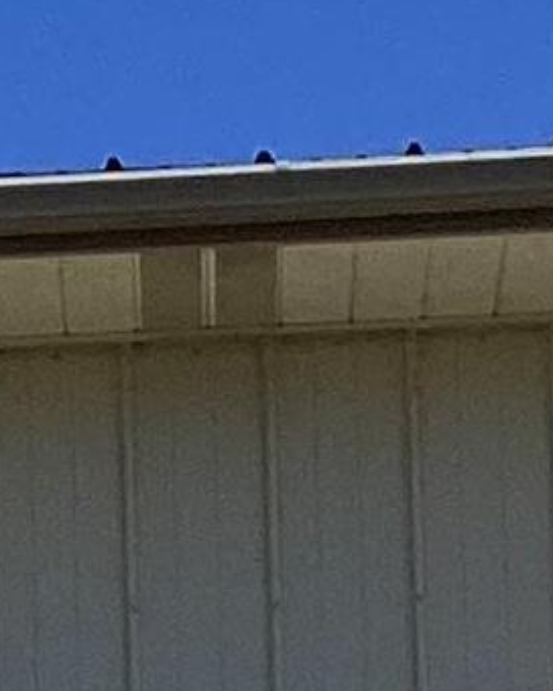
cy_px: 1256
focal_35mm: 273
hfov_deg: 5.6
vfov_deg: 6.9
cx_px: -331
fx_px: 5585
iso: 25
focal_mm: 3.3
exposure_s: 1/2717
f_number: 2.4
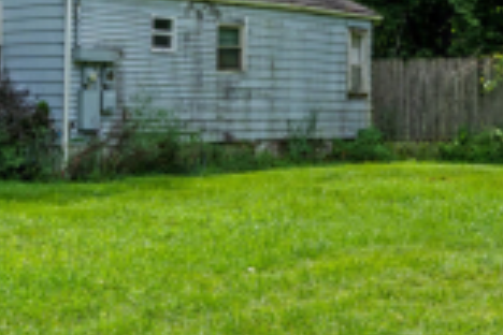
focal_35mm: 77
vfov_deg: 17.7
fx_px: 1076
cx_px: 261
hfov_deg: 26.3
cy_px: 116
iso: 400
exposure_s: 1/250
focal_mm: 16
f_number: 10
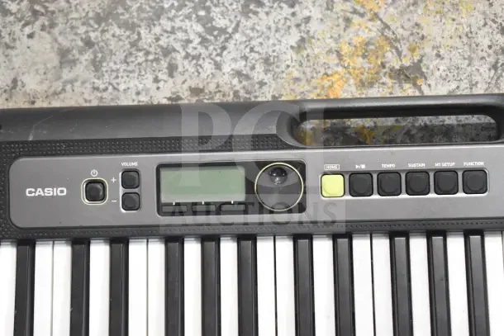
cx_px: 252
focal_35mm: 72
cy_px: 168
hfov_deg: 28.1
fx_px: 1008
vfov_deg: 18.9
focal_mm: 48
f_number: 5.3
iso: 6400
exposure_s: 1/125
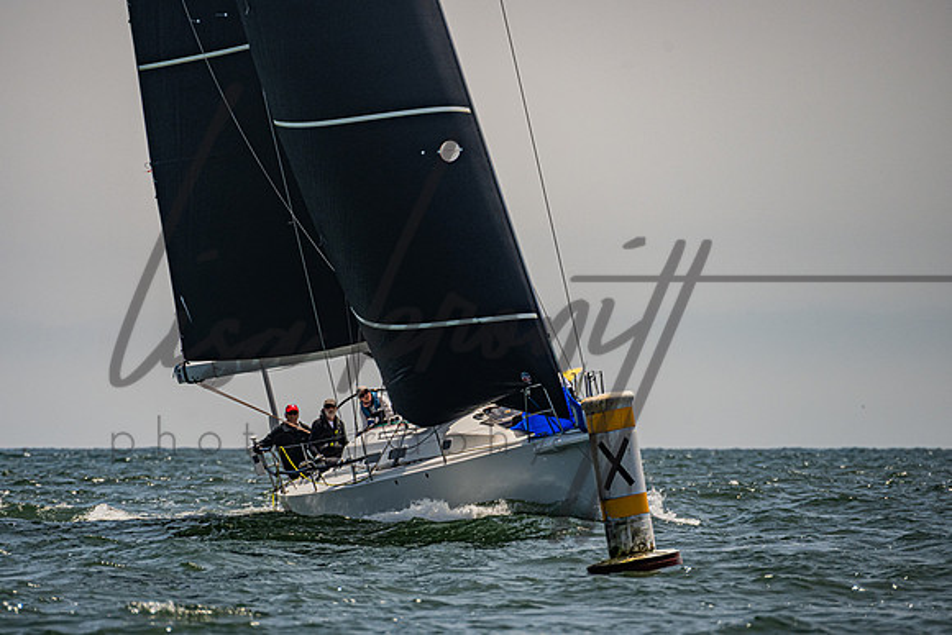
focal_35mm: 442
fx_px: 11703
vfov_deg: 3.1
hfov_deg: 4.7
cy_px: 307
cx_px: 391
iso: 400
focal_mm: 330
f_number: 8
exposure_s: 1/3200
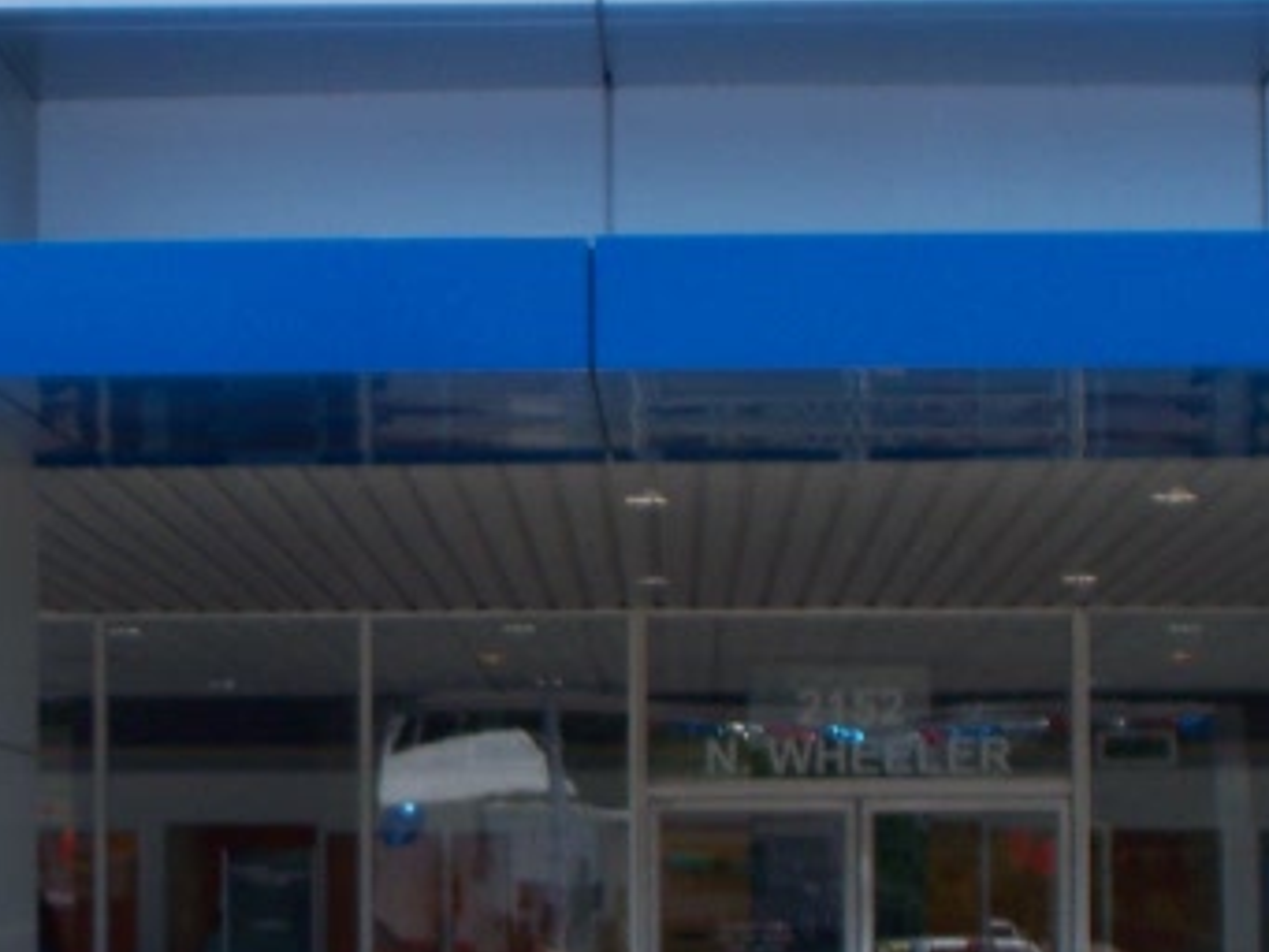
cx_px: 149
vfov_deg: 11.0
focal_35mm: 135
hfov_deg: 14.5
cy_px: 576
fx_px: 4951
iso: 64
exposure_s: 1/500
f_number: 2.8
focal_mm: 7.54
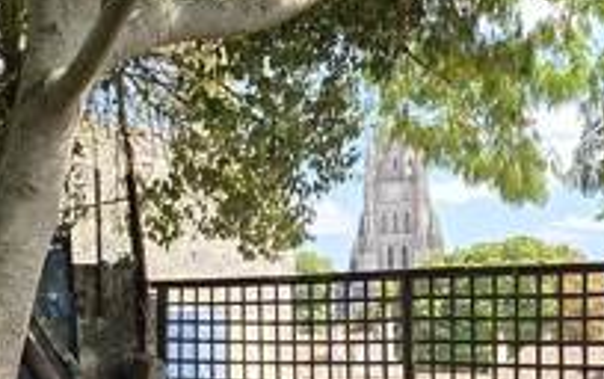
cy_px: 305
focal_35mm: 54
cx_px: 364
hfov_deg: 37.3
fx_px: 890
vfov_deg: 23.7
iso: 40
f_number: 1.9
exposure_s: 1/603
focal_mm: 2.2
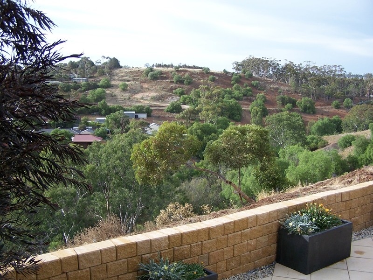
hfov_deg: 49.0
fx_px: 409
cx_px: 186
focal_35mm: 38
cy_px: 140
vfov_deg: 37.7
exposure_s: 1/500
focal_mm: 6.3
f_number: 2.8
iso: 80
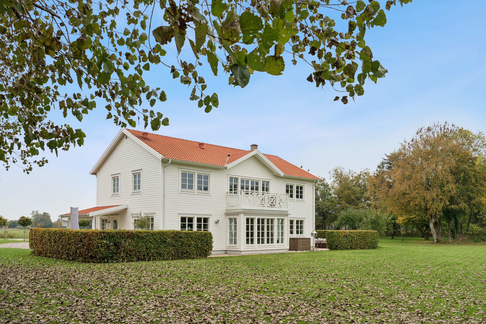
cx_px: 243
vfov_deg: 42.3
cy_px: 162
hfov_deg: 60.3
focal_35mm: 31
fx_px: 418
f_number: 9
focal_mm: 31
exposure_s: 1/160
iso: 800
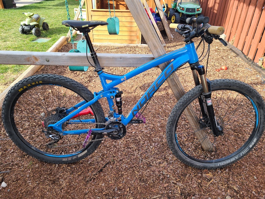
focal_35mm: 26
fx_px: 199
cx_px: 132
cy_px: 100
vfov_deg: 53.1
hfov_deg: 67.3
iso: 40
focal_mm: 5.4
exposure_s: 1/359
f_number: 1.8
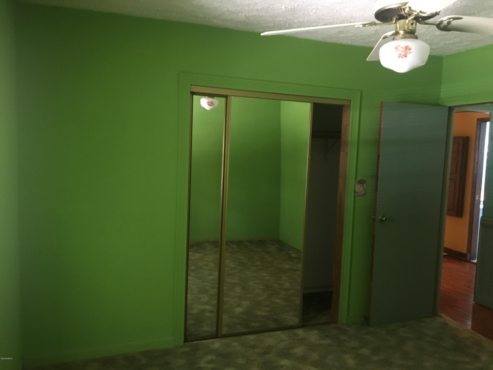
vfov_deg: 48.2
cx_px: 246
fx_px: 413
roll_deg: -1.4
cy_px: 185
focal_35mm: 29
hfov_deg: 61.7
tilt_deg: -6.4
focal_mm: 4.15
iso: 400
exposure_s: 1/15
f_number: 2.2
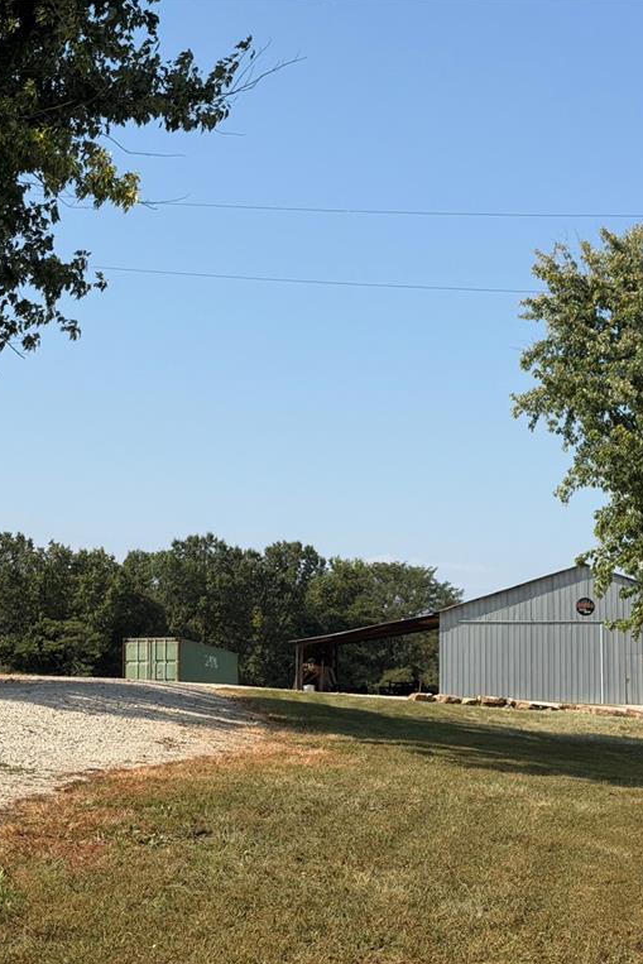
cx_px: 307
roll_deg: -0.4
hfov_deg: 20.3
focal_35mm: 67
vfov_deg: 30.1
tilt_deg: +5.9
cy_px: 481
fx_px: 1794
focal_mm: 6.76
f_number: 1.78
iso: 64
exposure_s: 1/5587
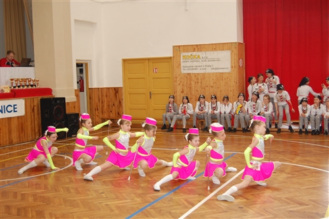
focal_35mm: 46
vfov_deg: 28.9
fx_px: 424
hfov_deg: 42.4
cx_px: 164
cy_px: 110
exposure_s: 1/60
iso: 640
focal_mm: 31
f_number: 4.5
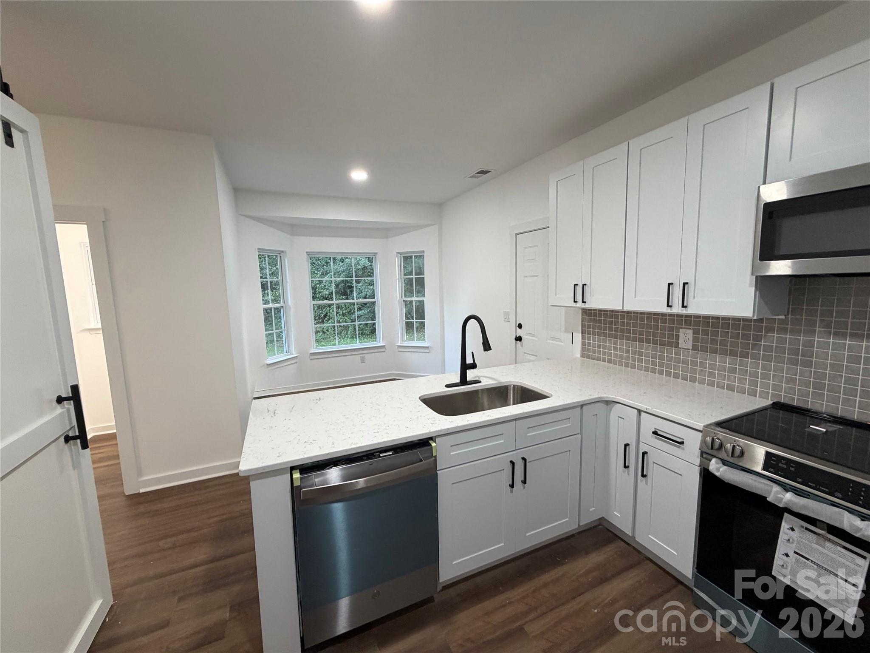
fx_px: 352
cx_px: 435
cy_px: 326
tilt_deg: -5.2
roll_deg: +0.9
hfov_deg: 102.1
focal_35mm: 14
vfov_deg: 85.7
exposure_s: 1/60
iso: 250
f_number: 2.2
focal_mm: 2.22
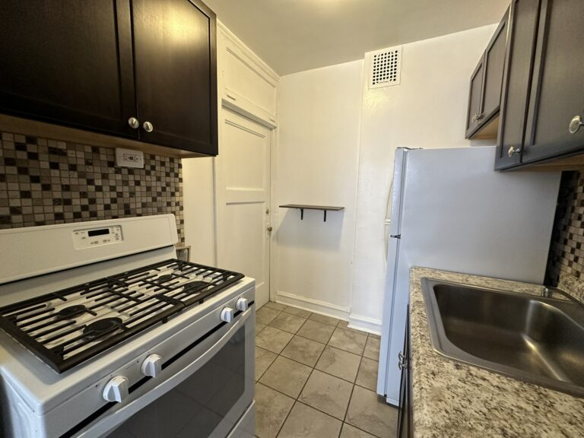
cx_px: 292
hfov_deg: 102.1
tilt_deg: -6.6
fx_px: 236
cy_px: 219
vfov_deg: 85.7
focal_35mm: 14
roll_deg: -1.0
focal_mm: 2.22
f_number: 2.2
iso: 200
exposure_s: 1/60
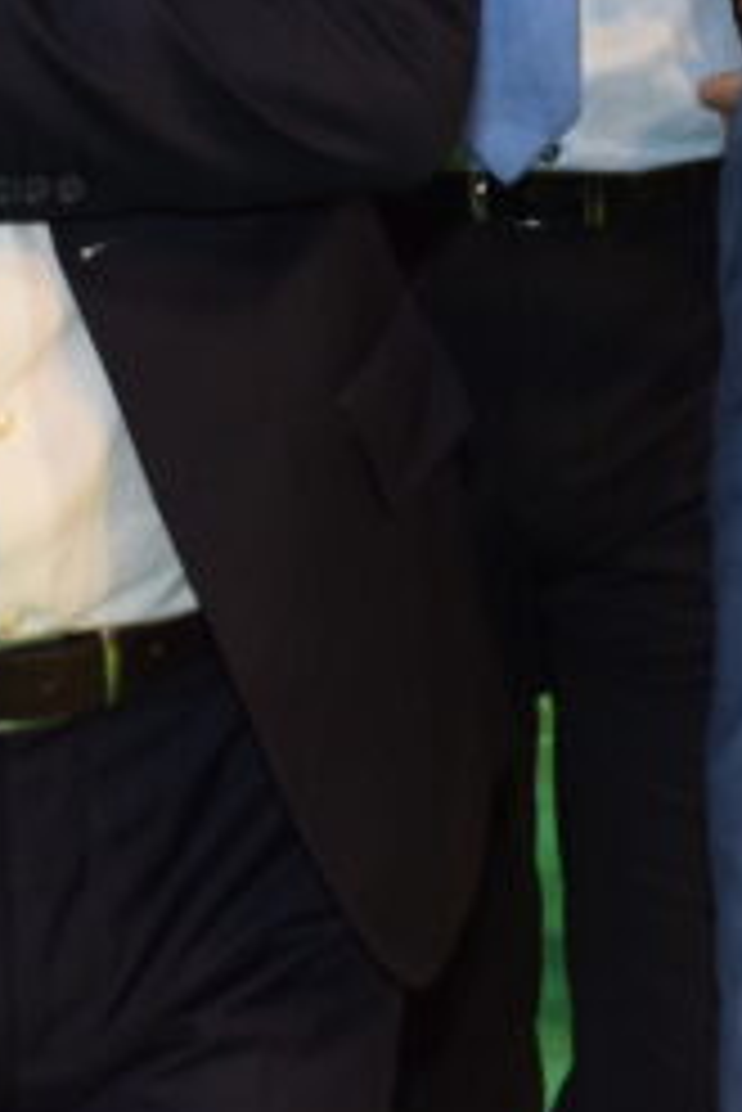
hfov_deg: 9.5
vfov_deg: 13.7
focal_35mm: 143
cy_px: -380
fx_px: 4417
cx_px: 935
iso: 900
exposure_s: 1/60
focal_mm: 23
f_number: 3.8
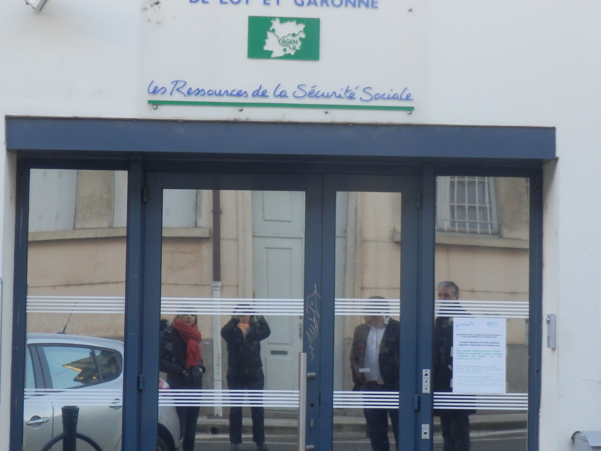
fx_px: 1233
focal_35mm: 71
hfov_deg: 27.4
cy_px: 261
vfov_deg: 20.7
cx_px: 326
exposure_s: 1/80
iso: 160
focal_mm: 8
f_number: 3.8
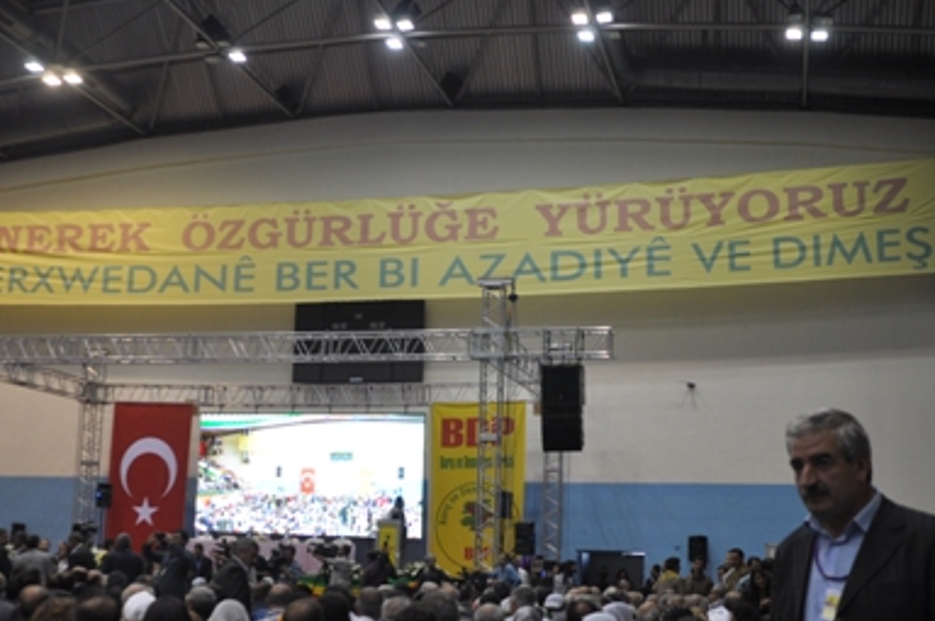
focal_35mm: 43
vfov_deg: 30.9
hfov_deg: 45.5
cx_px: 450
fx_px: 1115
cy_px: 418
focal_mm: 20
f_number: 4
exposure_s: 1/125
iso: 400
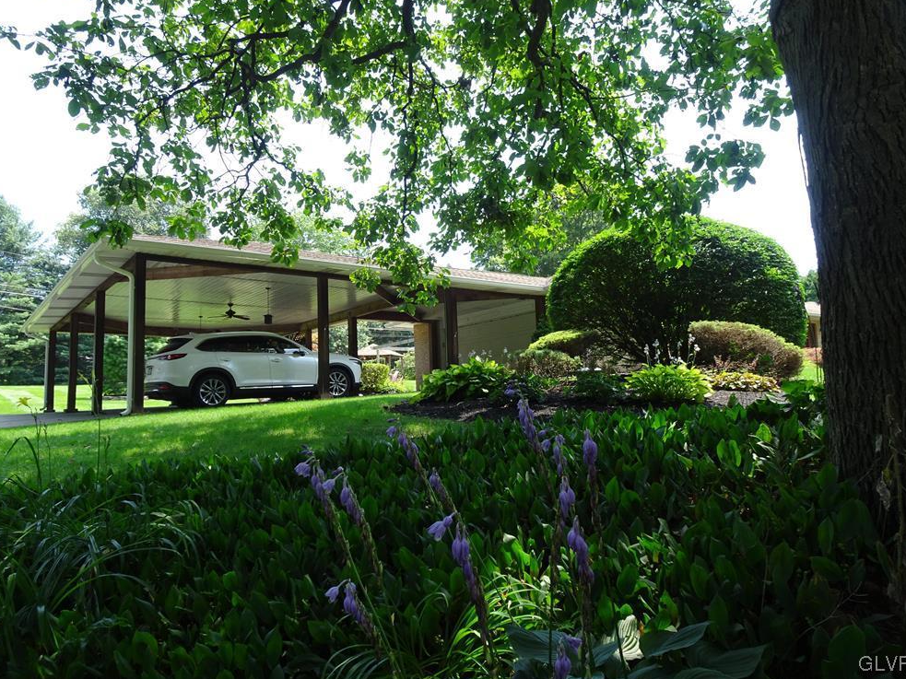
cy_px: 331
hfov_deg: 69.4
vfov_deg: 54.9
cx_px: 445
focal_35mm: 25
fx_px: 654
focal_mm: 4.1
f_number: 3.5
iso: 80
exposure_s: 1/160
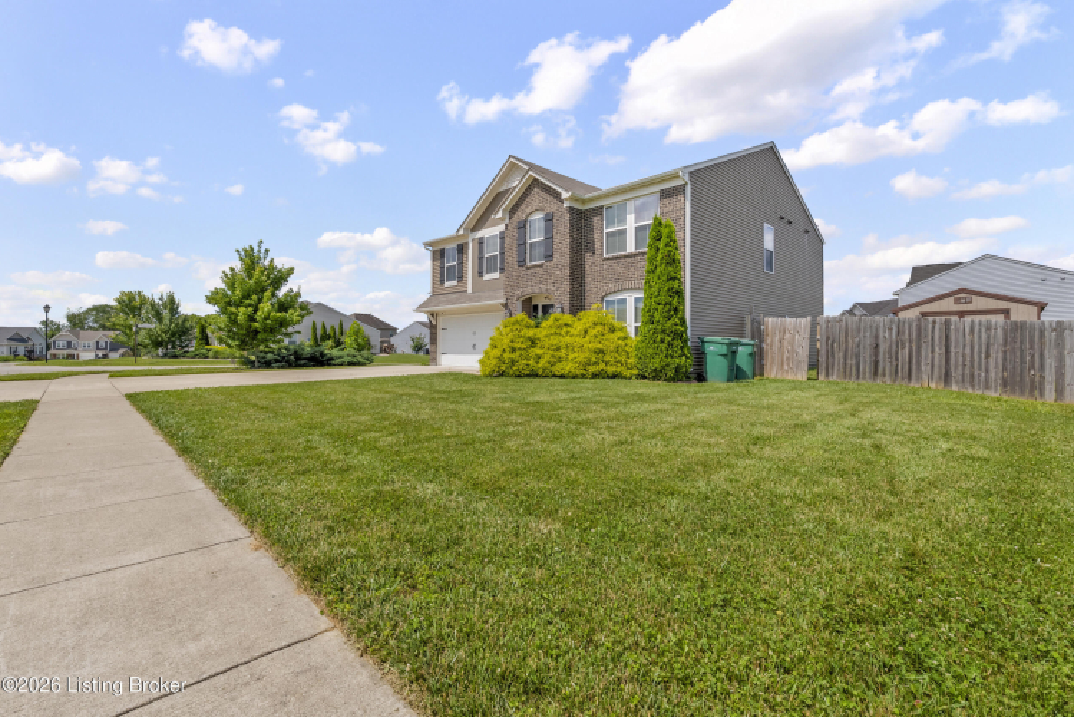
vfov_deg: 73.8
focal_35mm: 16
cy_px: 358
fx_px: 477
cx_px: 537
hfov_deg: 96.7
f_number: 11
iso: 400
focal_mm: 16
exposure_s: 1/640
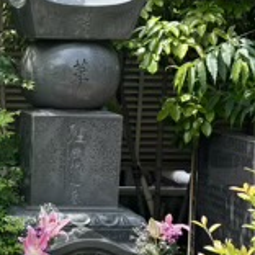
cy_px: 159
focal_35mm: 103
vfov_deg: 16.9
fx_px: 858
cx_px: -136
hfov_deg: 15.5
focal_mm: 5.96
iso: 50
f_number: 1.6
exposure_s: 1/707
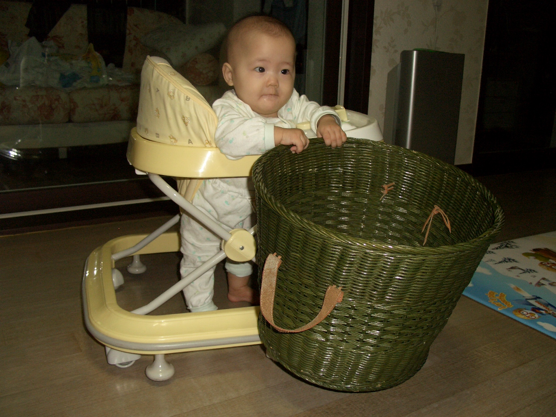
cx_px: 278
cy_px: 208
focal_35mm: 33
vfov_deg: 42.9
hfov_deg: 55.4
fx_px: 530
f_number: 2.8
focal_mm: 7.1
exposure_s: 1/60
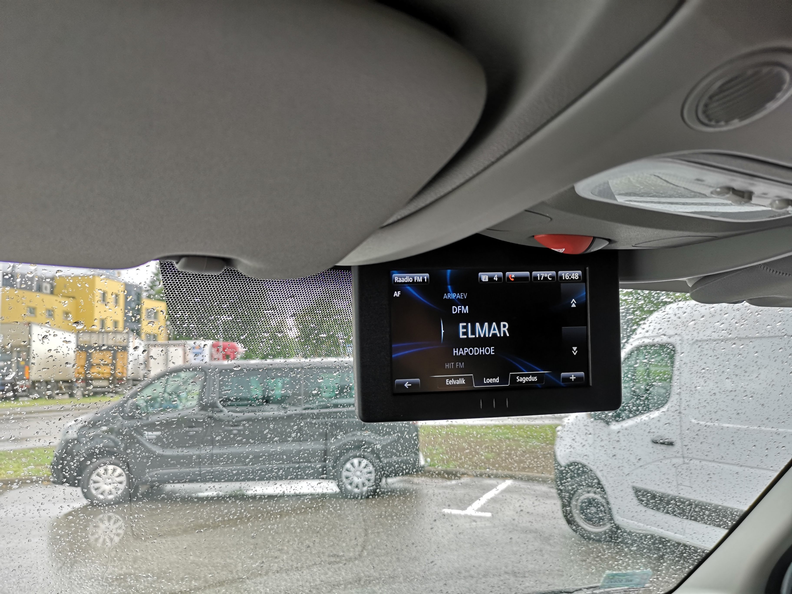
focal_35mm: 27
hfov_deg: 65.3
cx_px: 396
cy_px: 297
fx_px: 618
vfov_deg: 51.4
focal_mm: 3.95
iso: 80
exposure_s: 1/100
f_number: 1.8
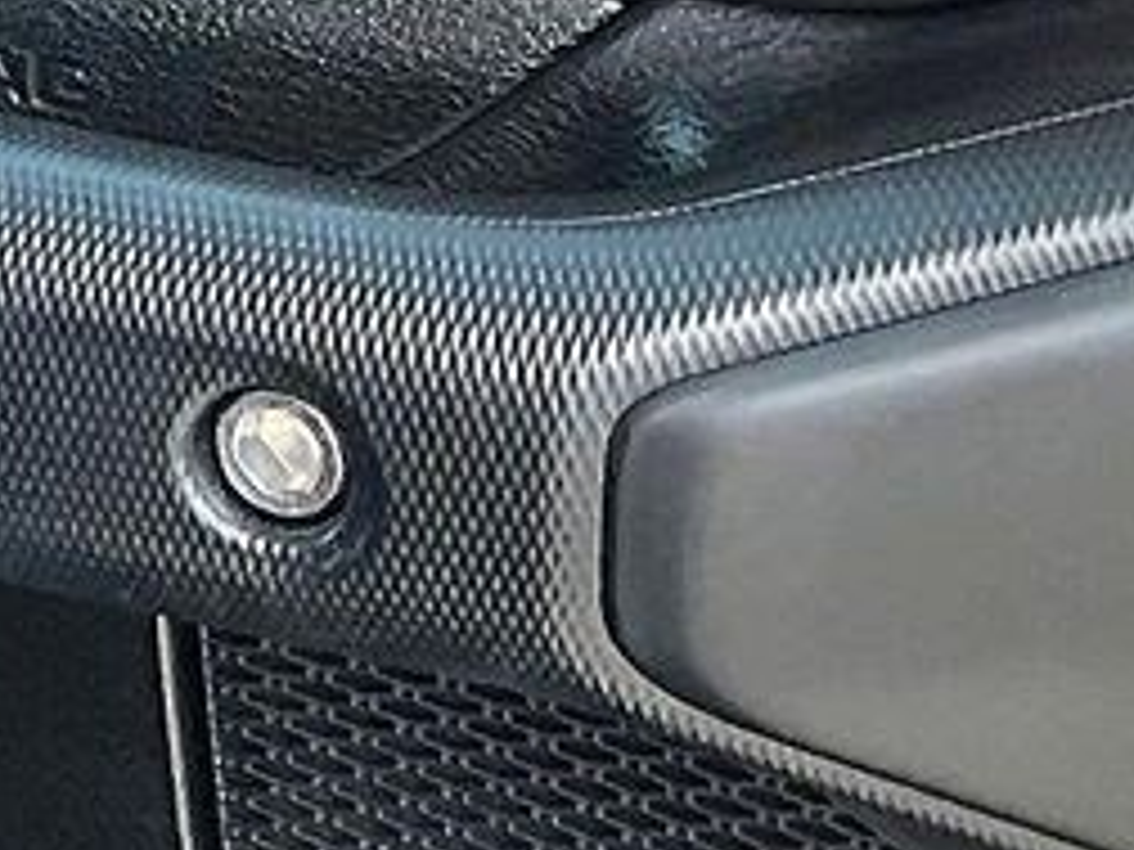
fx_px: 6028
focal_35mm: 184
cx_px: -626
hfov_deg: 10.3
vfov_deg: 7.9
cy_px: -423
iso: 40
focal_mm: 3
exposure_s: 1/122
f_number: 1.8
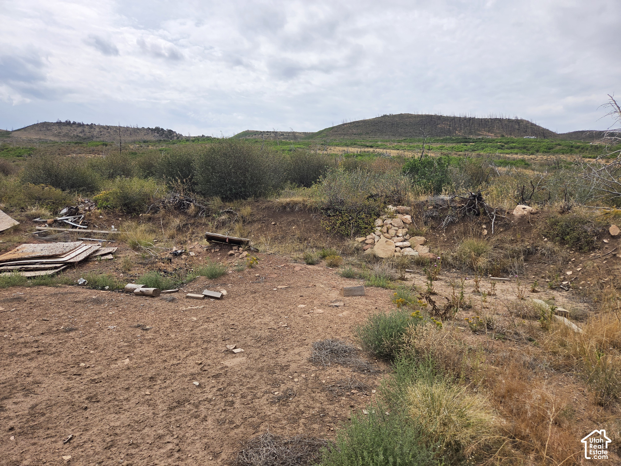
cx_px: 310
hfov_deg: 73.9
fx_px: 413
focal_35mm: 23
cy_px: 233
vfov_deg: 58.9
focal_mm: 5.4
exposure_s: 1/6743
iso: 80
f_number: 1.8
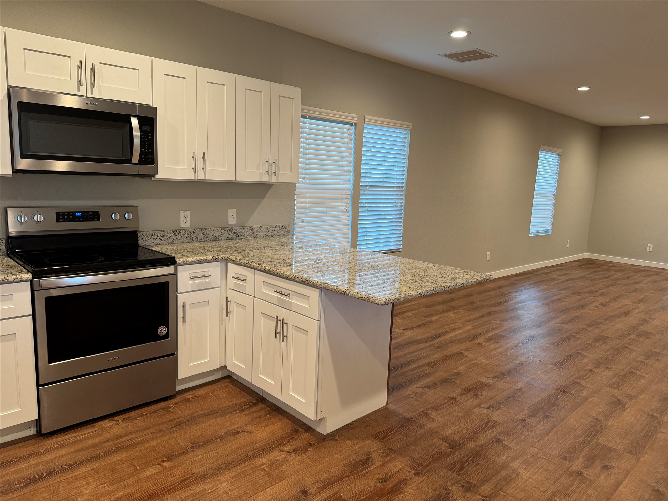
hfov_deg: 71.6
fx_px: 463
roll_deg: -2.2
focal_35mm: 24
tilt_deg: -9.6
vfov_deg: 56.8
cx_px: 334
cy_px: 250
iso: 200
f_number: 1.78
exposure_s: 1/60
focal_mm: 6.86
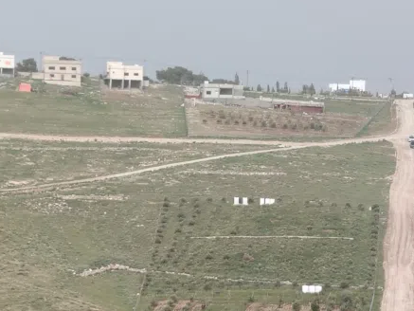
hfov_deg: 13.9
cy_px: 222
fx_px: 1699
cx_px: 277
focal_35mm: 142
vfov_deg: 10.4
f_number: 1.75
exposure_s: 1/520
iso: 100
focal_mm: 5.25
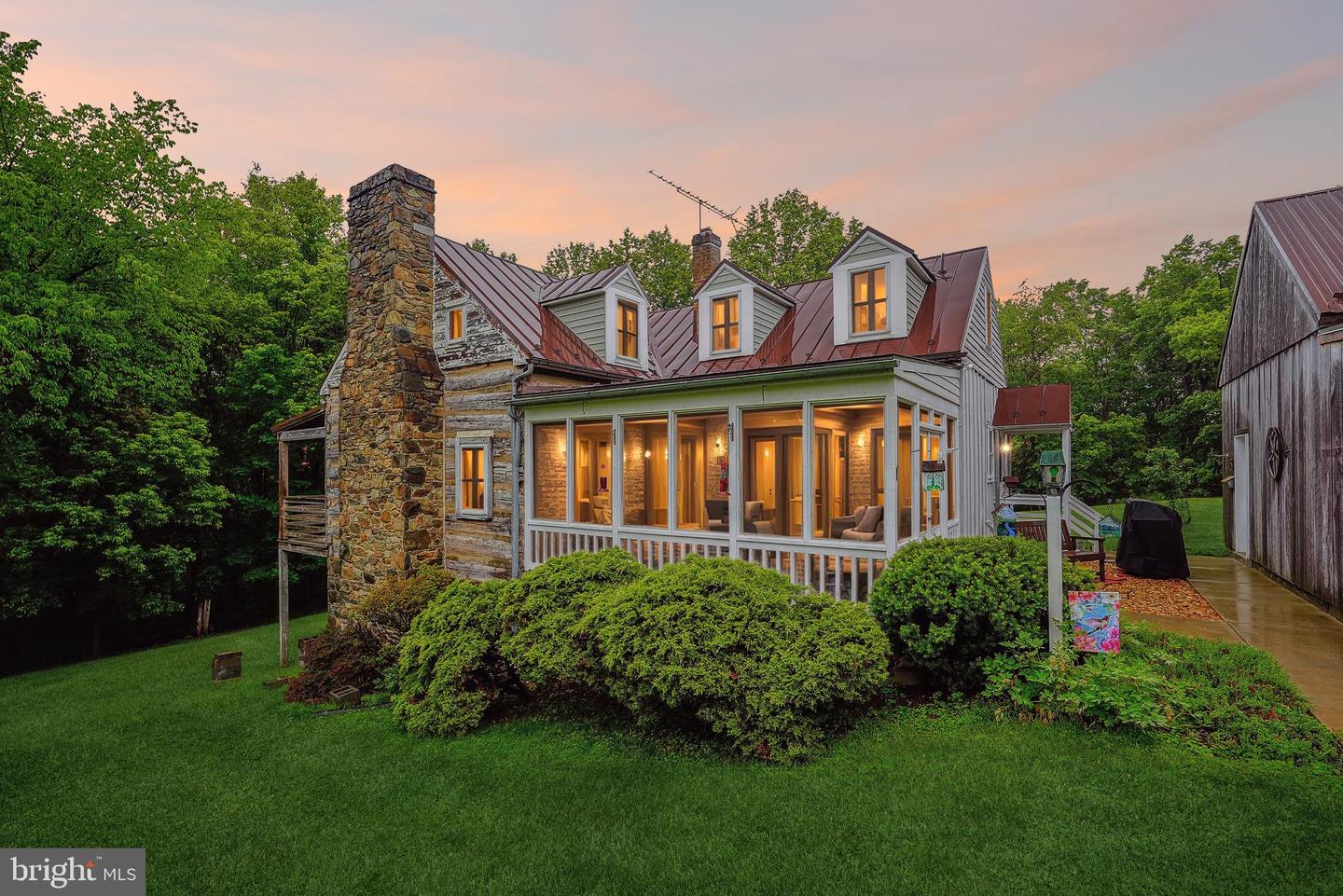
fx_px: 616
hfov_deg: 95.0
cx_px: 672
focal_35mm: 16
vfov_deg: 72.1
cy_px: 448
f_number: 4
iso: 100
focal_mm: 16.5
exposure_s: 1/60
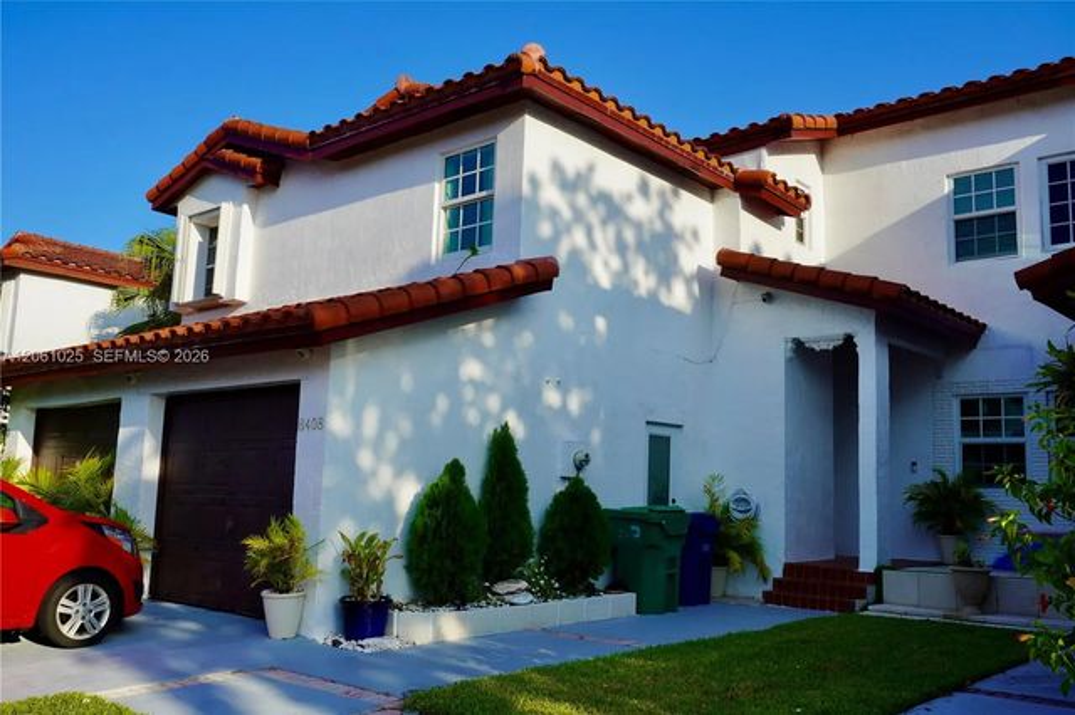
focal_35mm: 34
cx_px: 538
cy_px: 358
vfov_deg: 38.3
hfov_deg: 55.1
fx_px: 1030
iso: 100
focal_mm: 23
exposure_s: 1/160
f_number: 10
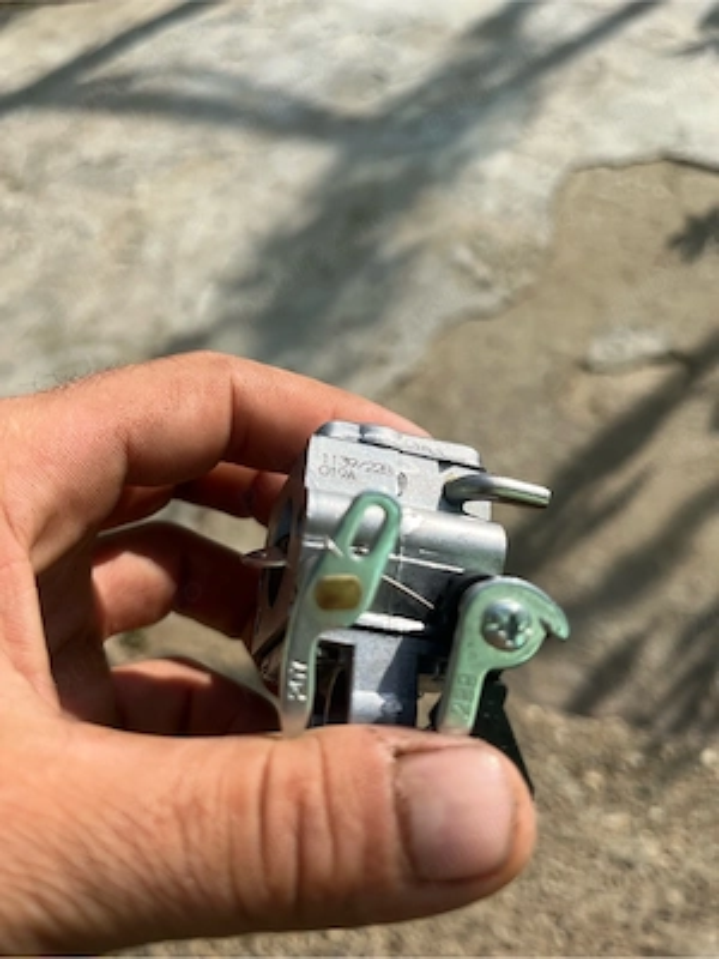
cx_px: 360
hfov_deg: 53.1
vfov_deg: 67.3
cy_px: 480
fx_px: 720
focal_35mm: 26
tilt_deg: -54.8
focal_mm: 5.1
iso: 50
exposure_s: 1/2309
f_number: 1.6
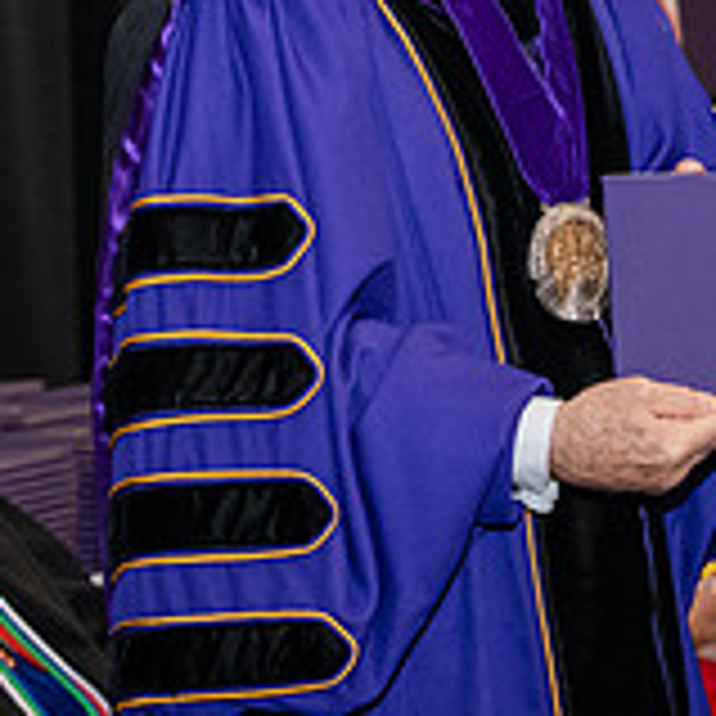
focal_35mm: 217
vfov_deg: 8.0
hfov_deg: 8.1
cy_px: 38
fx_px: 5078
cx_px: 545
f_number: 5
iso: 2500
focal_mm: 70
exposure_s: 1/200
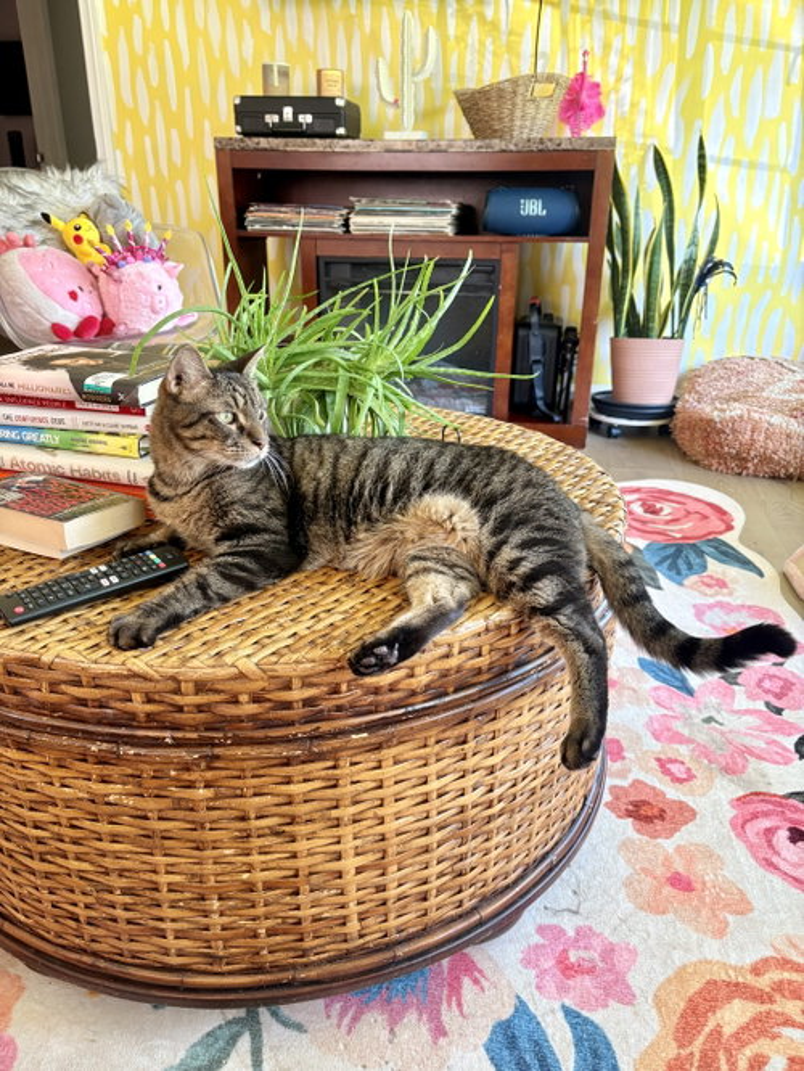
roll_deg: +0.0
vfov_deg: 67.3
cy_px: 536
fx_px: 805
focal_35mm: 26
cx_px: 402
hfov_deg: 53.1
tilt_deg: -23.1
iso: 125
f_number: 1.6
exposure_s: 1/85
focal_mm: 5.96
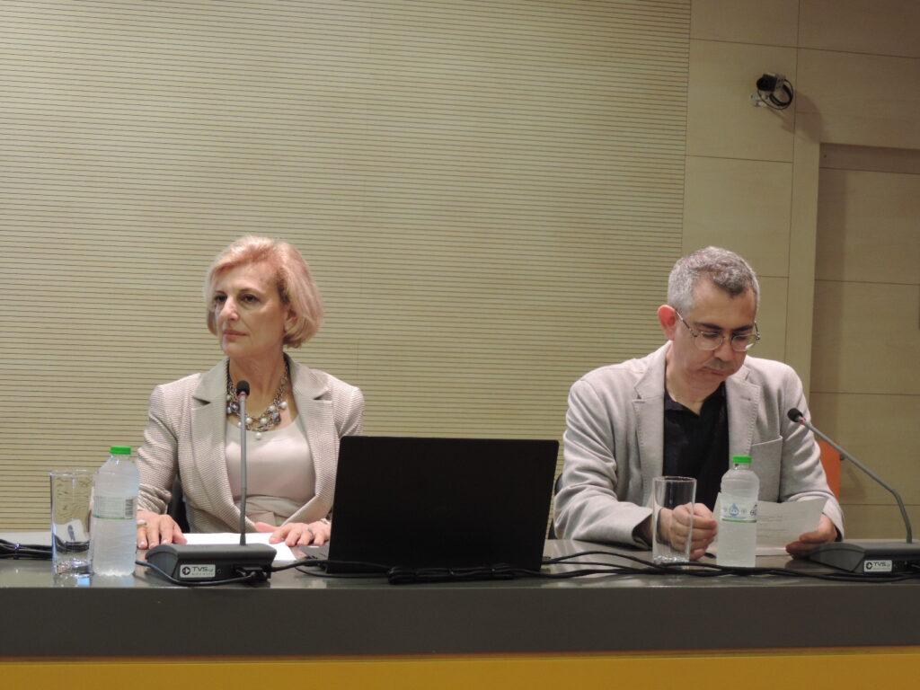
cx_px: 460
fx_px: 1860
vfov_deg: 21.0
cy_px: 345
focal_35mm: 70
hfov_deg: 27.8
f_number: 3.9
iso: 400
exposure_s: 1/25
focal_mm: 12.4
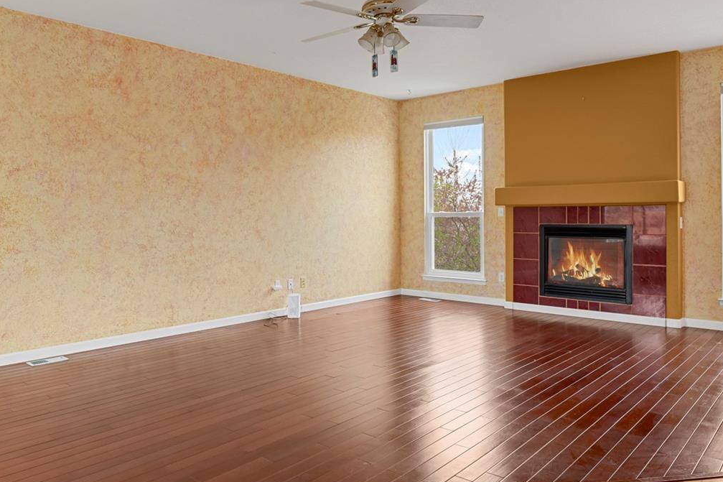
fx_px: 542
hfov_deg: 66.7
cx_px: 286
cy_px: 220
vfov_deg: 47.9
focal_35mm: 27
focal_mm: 17
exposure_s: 1/20
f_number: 8
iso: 3600
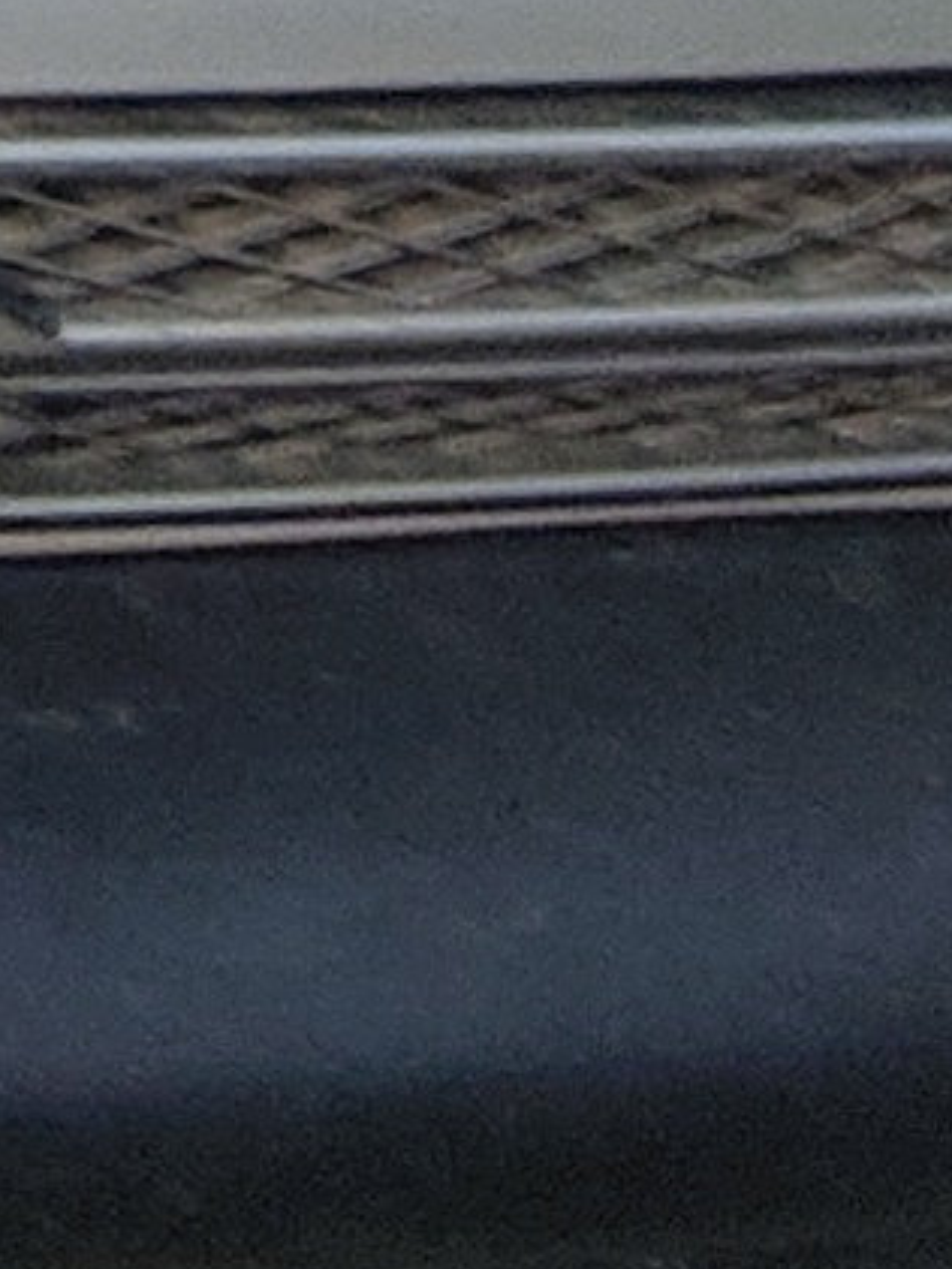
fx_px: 4288
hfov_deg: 11.5
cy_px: -1582
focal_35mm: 117
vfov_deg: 13.4
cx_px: -874
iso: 97
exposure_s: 1/120
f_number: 2.2
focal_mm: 1.64
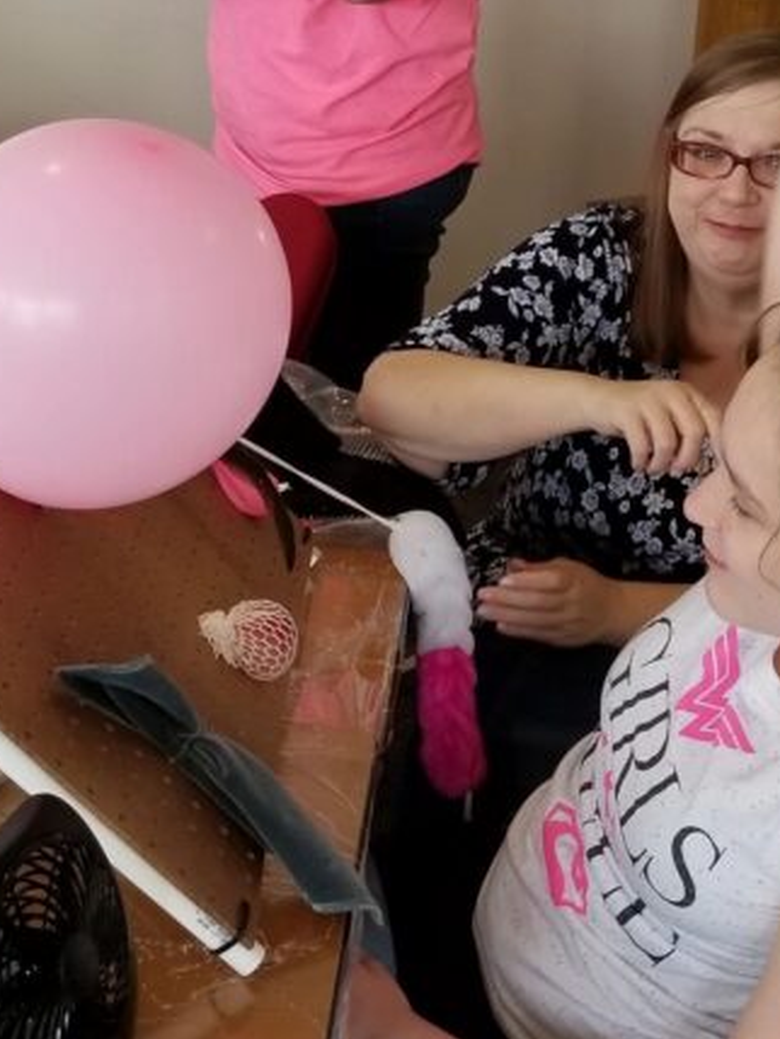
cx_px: 312
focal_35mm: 62
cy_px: 460
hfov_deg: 23.6
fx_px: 1862
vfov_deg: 31.2
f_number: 1.7
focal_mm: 4.25
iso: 80
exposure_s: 1/120
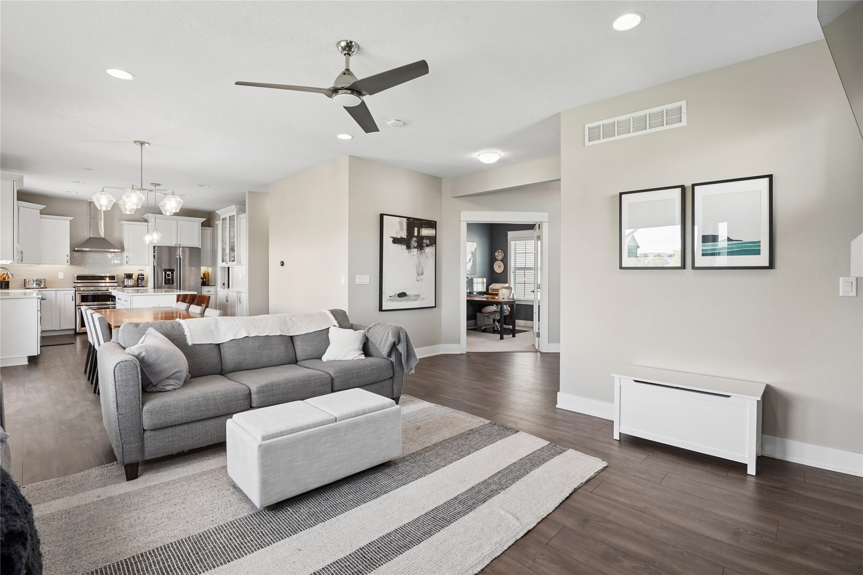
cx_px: 432
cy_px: 288
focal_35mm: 16
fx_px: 384
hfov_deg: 96.7
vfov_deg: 73.7
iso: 400
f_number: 9
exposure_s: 1/20
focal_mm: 16
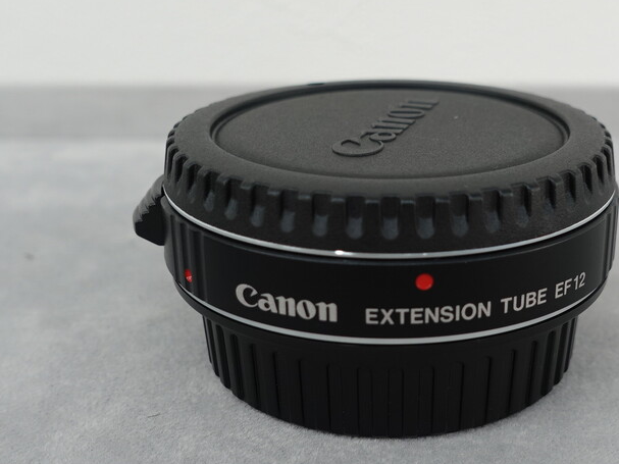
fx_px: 1019
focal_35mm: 57
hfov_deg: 33.6
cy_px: 230
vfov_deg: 25.7
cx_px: 400
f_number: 3.5
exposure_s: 1/30
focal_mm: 11
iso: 125
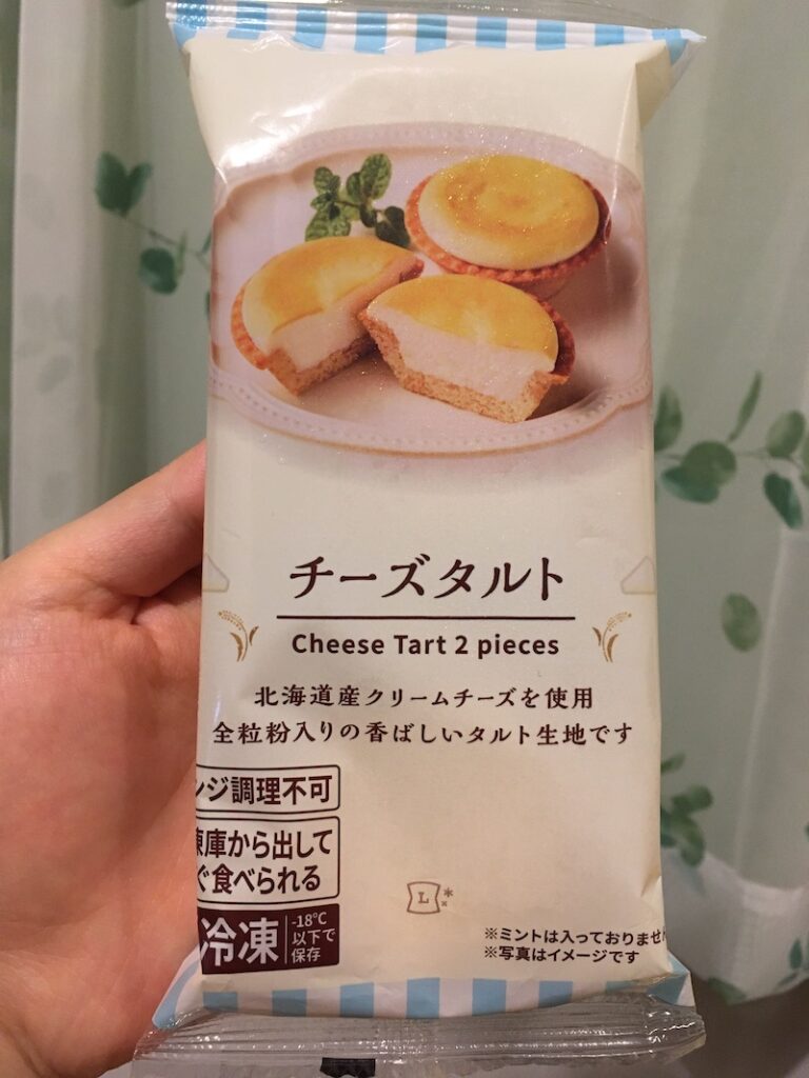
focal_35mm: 29
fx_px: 904
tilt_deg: -14.5
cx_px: 404
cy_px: 539
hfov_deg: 48.2
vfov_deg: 61.7
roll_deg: -2.9
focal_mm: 4.15
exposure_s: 1/30
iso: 160
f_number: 2.2
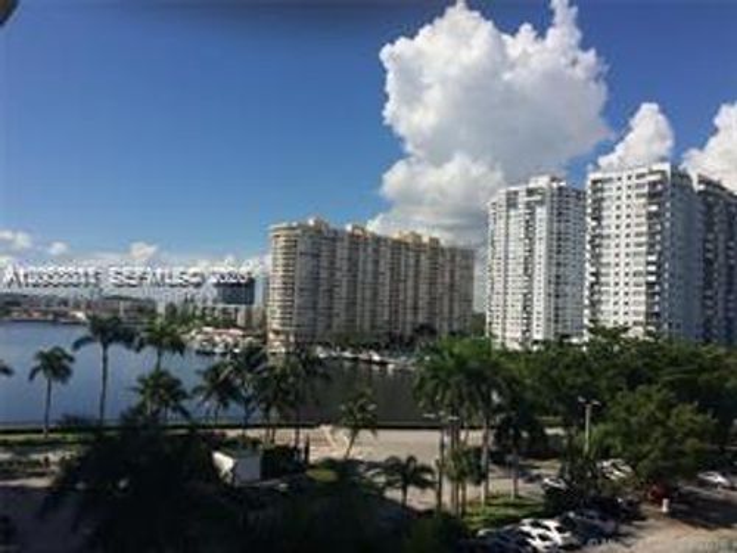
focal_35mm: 29
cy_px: 276
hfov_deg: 61.7
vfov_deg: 48.2
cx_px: 368
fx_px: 617
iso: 40
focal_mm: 4.15
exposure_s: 1/4115
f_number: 2.2
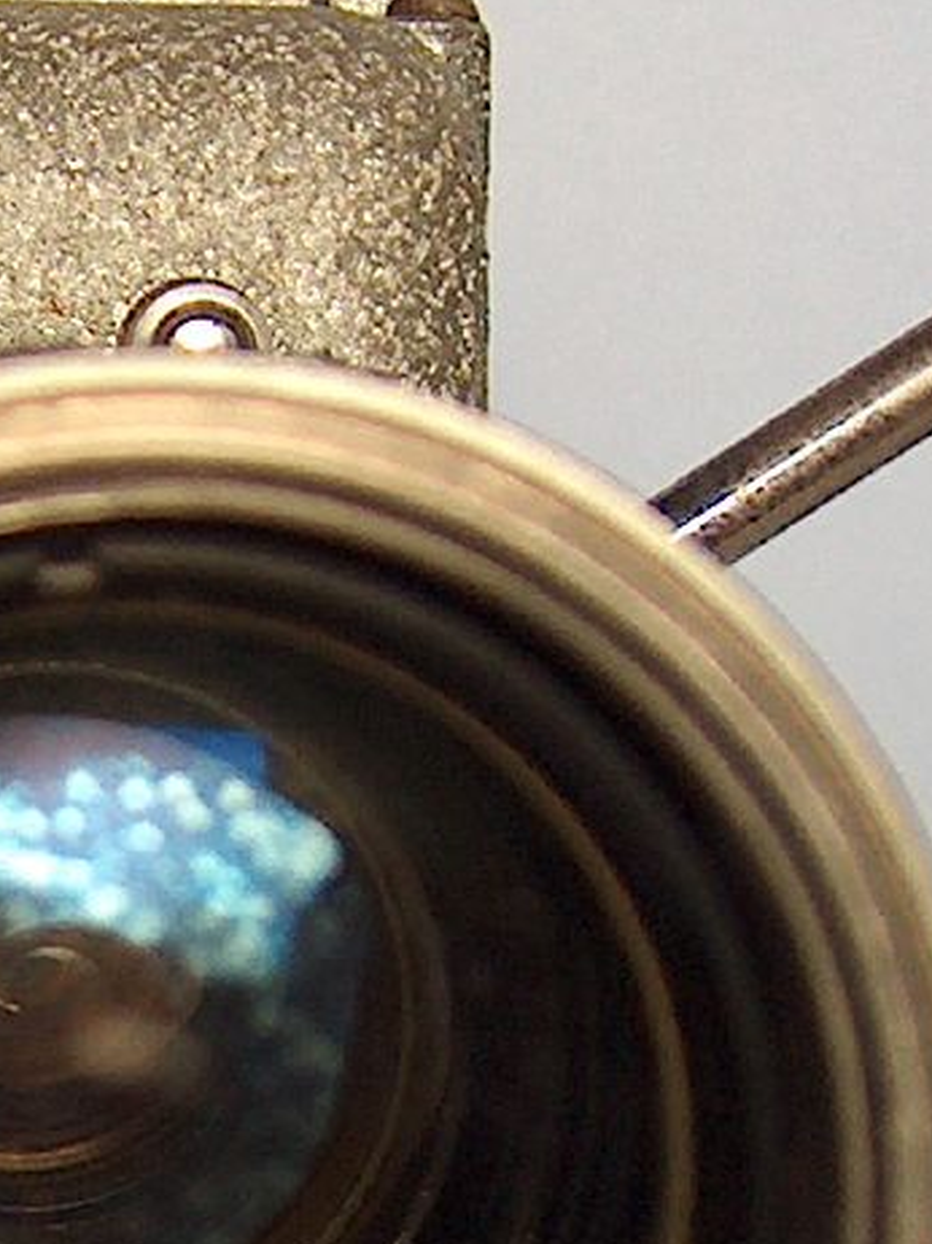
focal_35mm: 164
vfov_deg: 11.9
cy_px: 1384
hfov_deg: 8.9
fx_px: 5893
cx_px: -331
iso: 100
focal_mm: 7.6
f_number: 2.8
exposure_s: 1/60
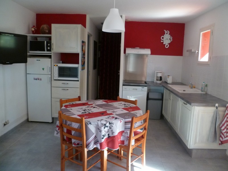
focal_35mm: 28
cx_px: 114
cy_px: 86
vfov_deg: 49.7
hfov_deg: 63.4
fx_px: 184
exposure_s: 1/30
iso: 250
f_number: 2.8
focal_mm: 5
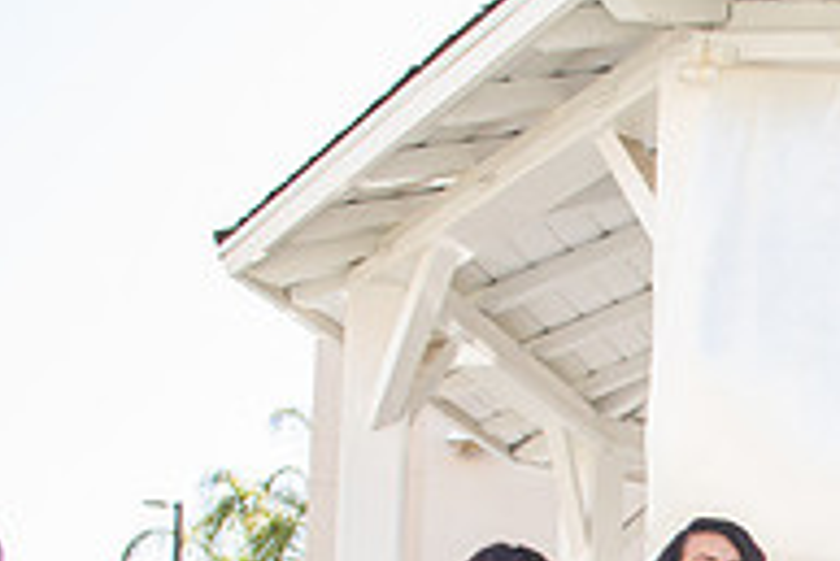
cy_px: 785
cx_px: 1149
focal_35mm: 72
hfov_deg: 23.9
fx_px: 1681
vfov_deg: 17.5
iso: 100
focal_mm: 24
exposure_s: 1/125
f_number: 5
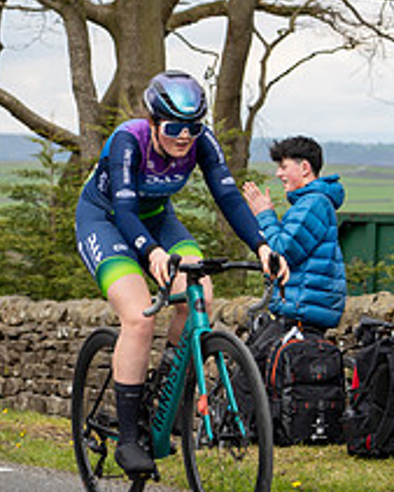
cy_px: 195
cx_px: -96
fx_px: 2782
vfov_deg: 10.1
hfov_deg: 8.0
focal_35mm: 191
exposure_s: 1/640
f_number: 4
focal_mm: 74
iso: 200
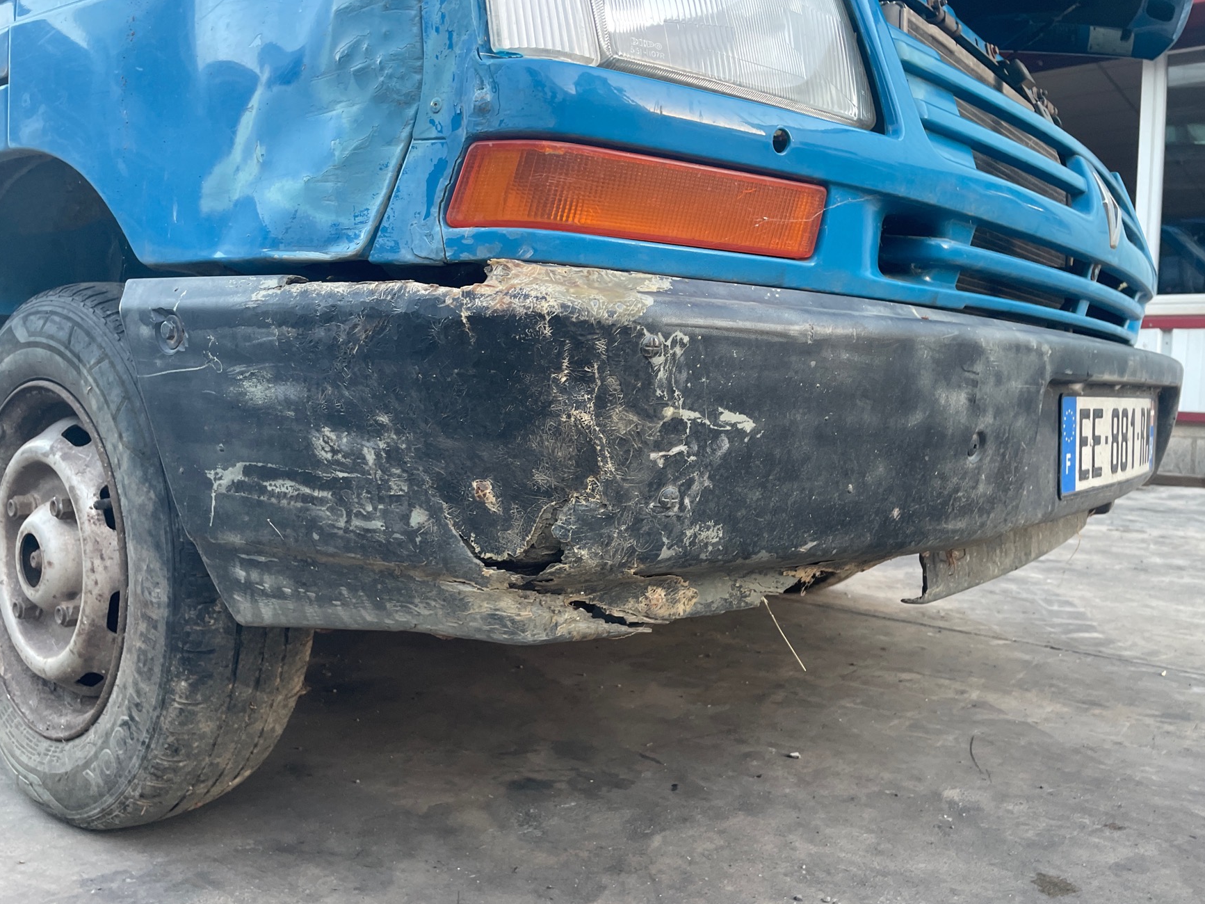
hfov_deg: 65.3
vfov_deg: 51.4
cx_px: 589
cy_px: 444
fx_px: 940
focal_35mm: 27
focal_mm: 4.2
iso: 125
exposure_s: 1/68
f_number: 1.6
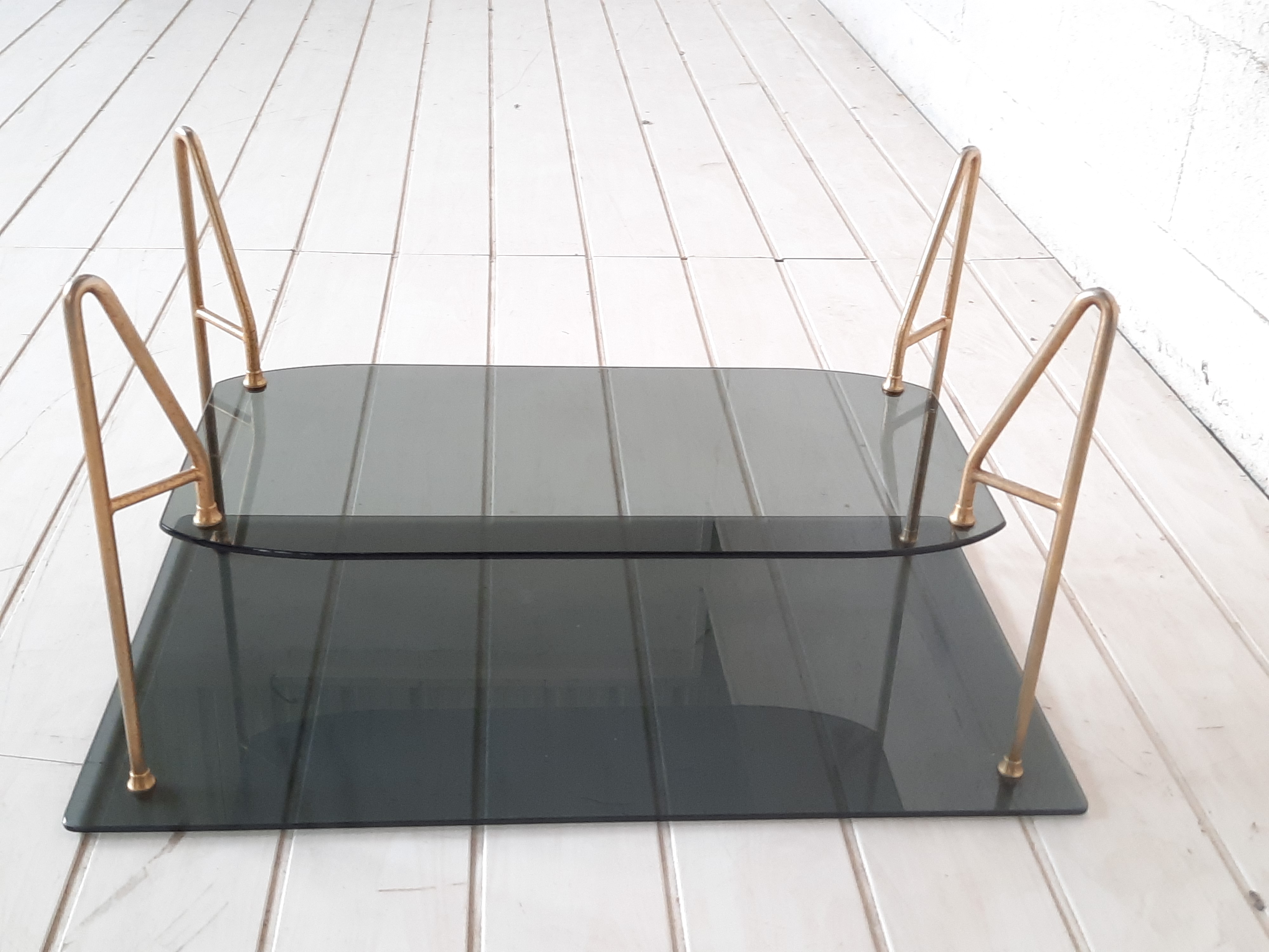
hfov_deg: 69.4
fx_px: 916
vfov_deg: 54.9
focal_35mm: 25
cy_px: 476
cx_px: 634
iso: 213
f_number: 2
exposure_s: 1/50
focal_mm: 4.6
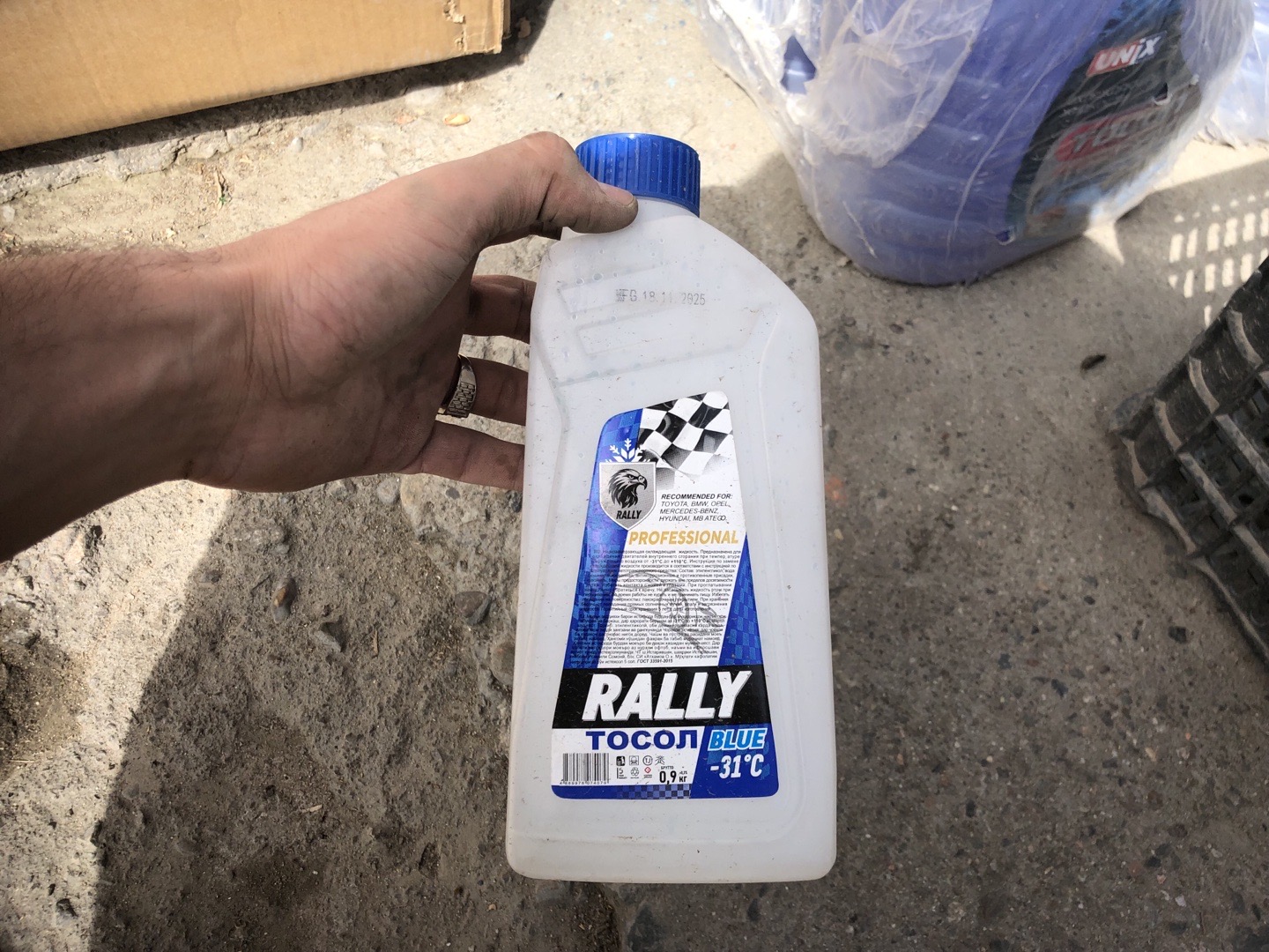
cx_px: 634
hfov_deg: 63.4
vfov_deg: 49.7
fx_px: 1026
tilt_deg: -59.8
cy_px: 476
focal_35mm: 28
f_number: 1.8
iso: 20
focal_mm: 4
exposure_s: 1/665
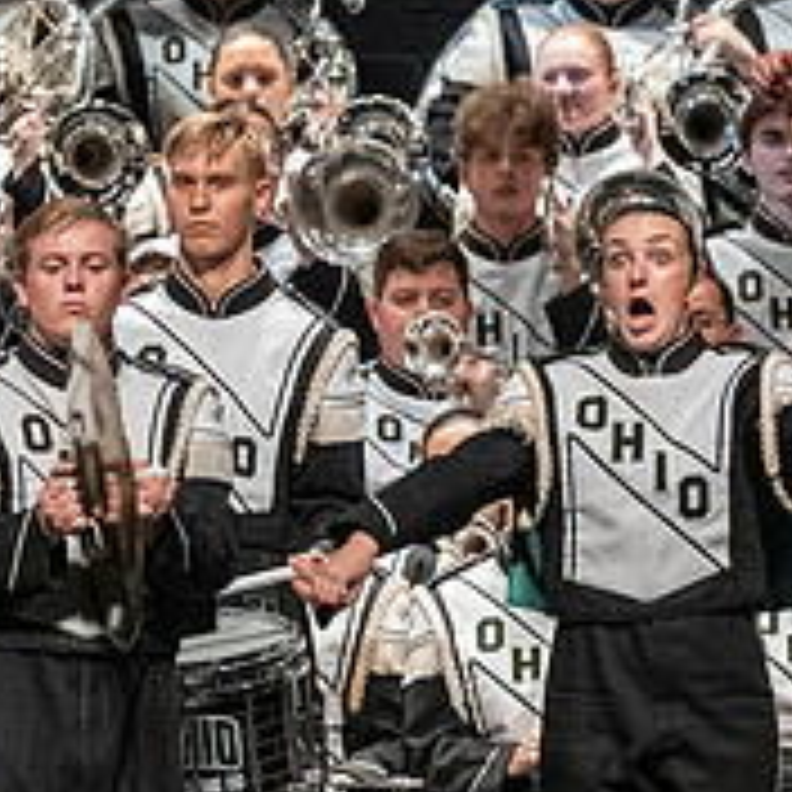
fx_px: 16308
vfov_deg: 2.8
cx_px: 1166
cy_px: 626
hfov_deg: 2.8
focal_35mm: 630
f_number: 4
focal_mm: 150
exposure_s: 1/500
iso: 4000
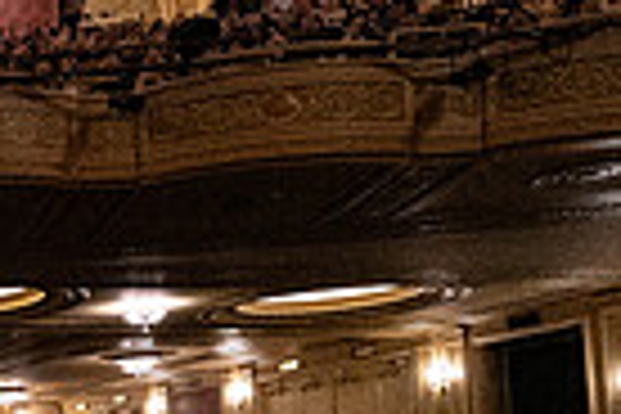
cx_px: -441
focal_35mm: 59
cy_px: 454
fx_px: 1018
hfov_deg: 22.8
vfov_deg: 21.8
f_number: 4
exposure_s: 1/400
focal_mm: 14
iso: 32000
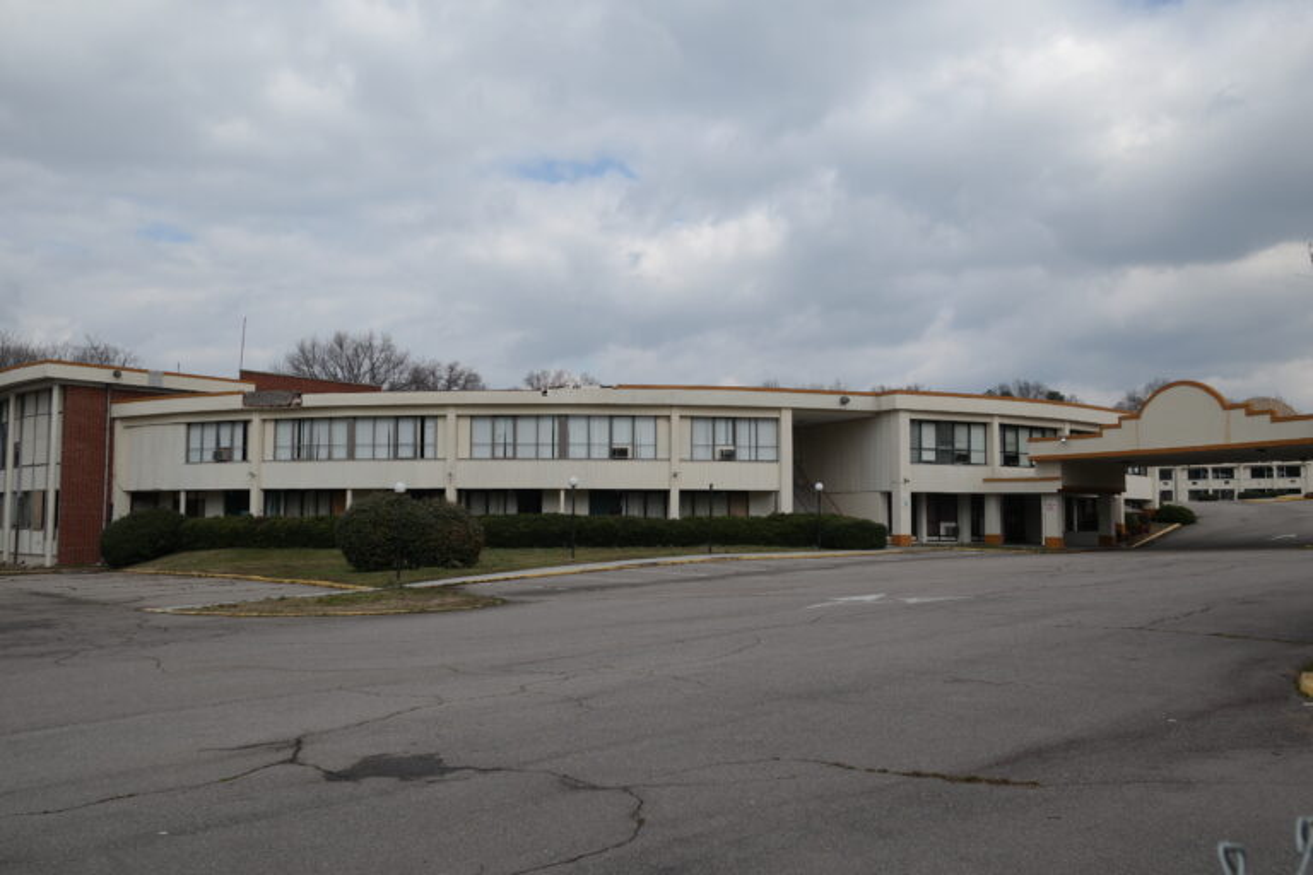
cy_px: 438
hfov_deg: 61.9
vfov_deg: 43.6
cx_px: 656
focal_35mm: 30
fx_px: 1094
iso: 100
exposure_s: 1/320
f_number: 7.1
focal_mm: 20
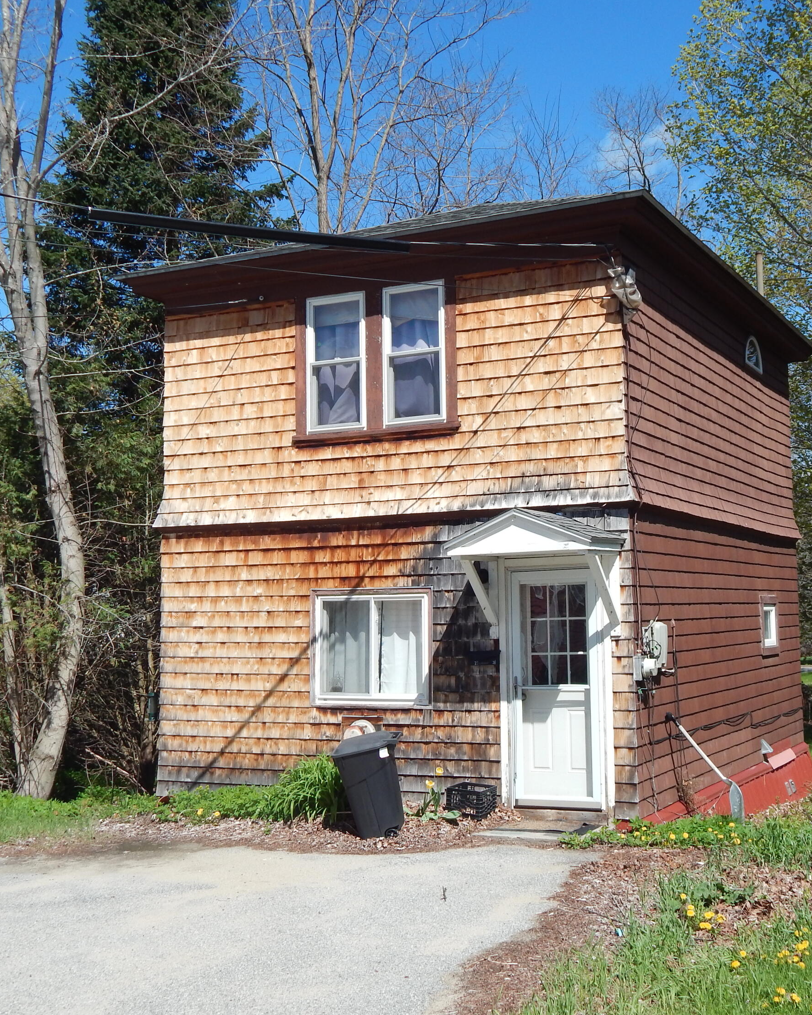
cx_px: 540
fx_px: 1232
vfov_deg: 44.8
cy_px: 514
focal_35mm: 41
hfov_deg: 36.1
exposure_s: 1/400
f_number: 6.5
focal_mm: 5.6
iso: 125
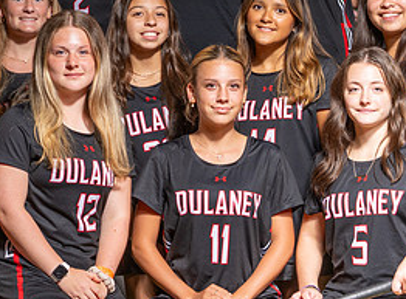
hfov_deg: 12.5
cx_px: 111
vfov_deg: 9.2
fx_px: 1853
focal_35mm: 159
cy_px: 35
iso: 160
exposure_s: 1/80
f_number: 6.3
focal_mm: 56
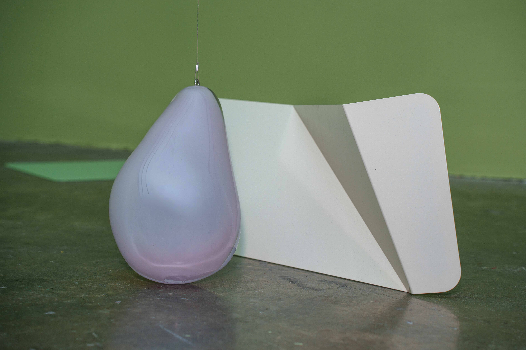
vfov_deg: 18.4
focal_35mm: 74
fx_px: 1081
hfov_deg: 27.3
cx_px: 278
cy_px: 170
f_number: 4
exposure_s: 1/160
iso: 400
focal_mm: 69
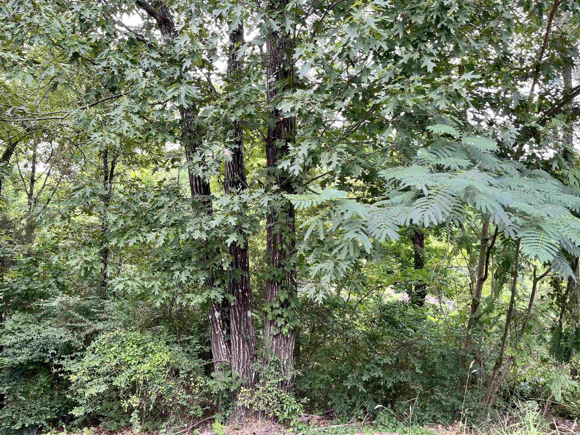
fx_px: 436
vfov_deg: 53.1
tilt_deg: -1.2
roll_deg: -0.1
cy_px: 218
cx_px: 290
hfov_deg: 67.3
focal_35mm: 26
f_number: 1.6
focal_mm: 5.1
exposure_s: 1/122
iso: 32
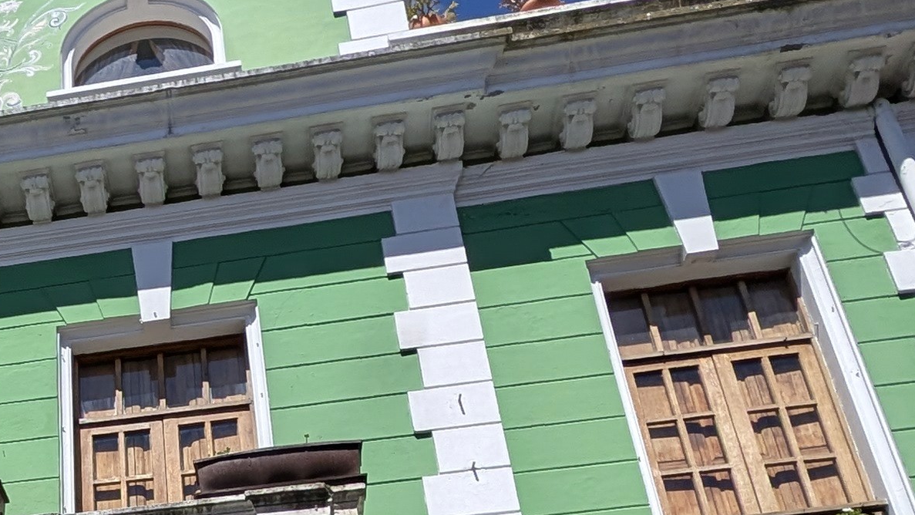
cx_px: 63
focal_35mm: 45
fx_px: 1092
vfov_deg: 22.9
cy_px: 708
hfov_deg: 41.3
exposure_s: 1/5319
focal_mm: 2.02
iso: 62
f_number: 1.7
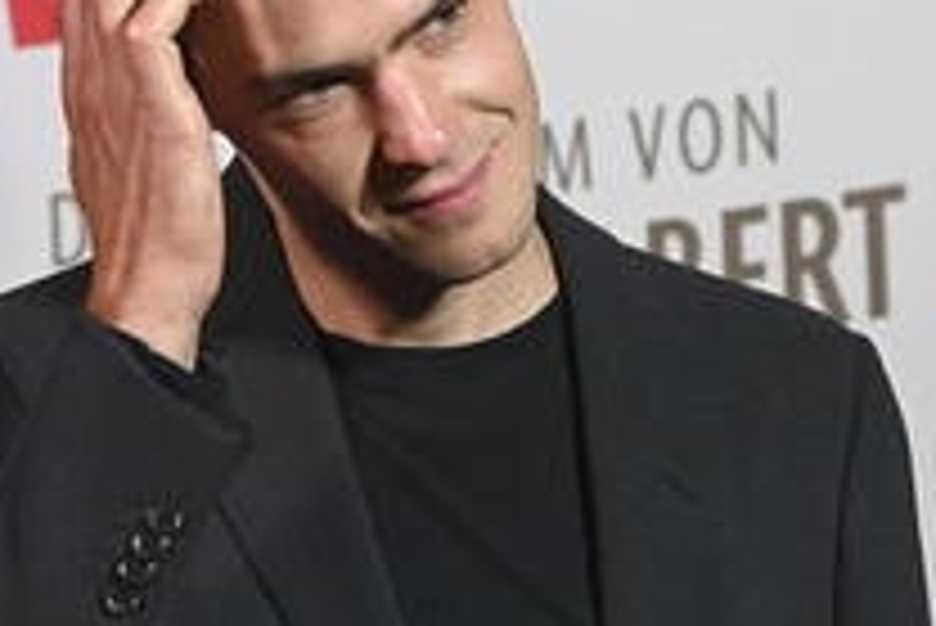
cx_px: 659
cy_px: 338
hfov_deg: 13.0
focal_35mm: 158
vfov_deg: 8.7
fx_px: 4111
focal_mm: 73
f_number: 6
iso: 1250
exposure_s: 1/160
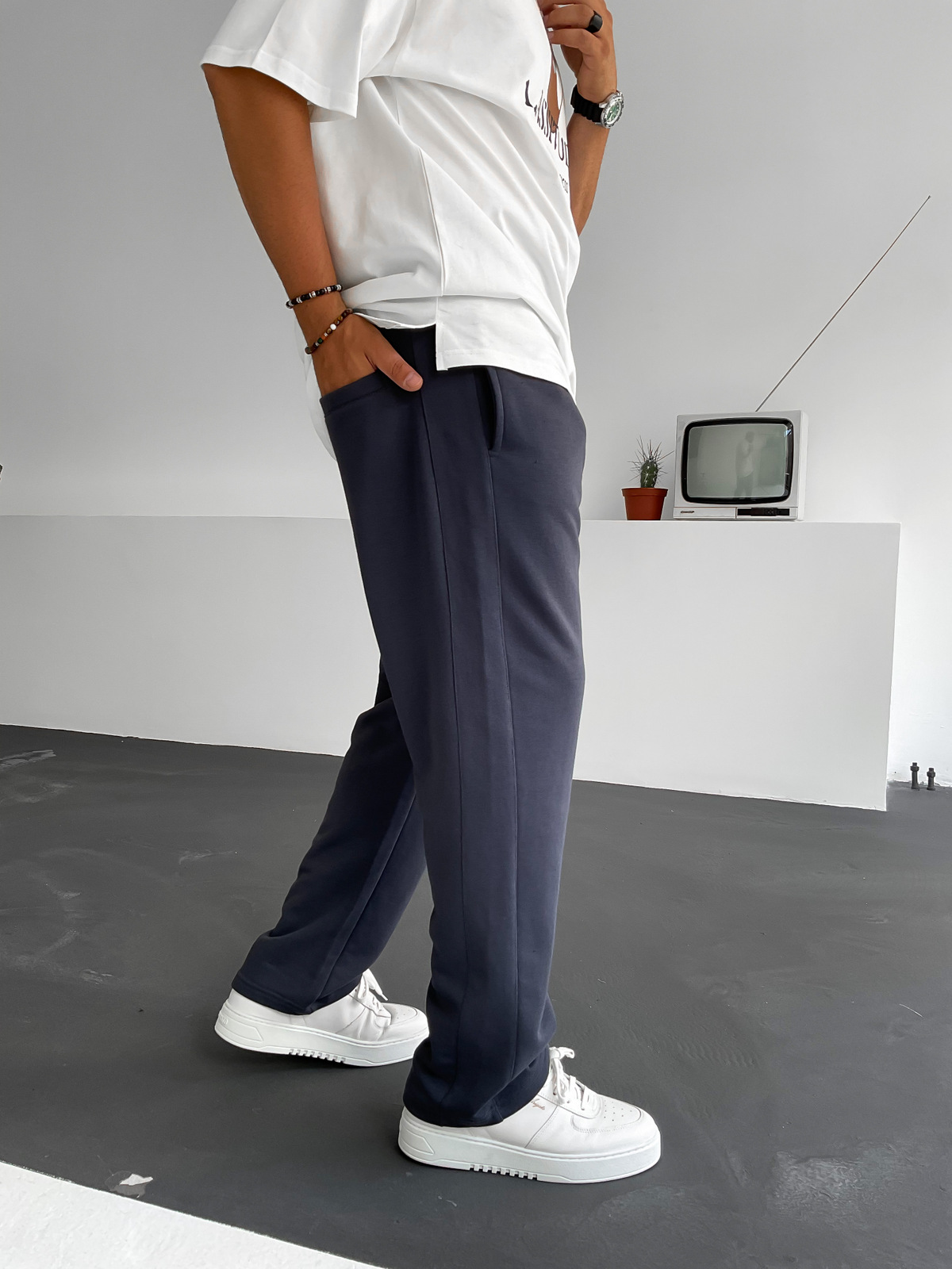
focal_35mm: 29
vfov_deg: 61.7
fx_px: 1063
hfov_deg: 48.2
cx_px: 476
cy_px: 634
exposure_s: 1/120
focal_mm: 3
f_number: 1.8
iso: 25
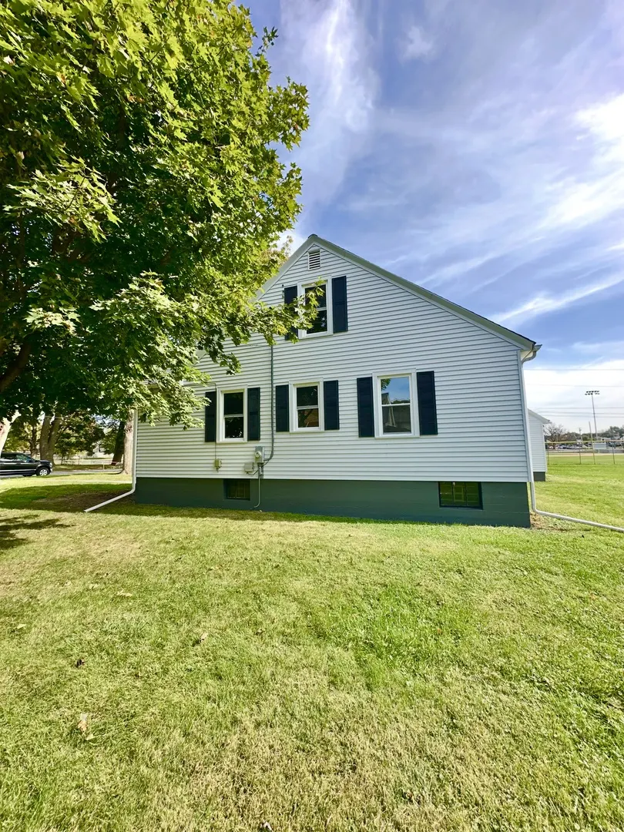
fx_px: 336
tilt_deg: +5.8
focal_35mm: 14
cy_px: 416
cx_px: 312
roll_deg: -0.2
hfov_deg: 85.7
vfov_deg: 102.1
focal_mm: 2.22
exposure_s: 1/483
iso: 40
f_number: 2.2
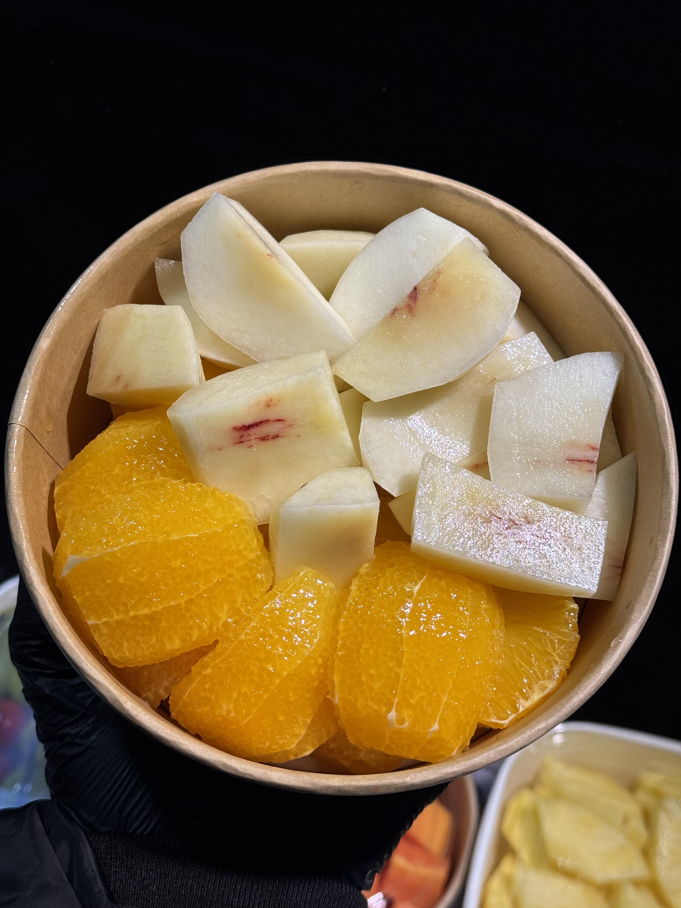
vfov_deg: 39.7
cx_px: 340
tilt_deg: -47.2
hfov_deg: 30.3
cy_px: 454
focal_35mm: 48
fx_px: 1259
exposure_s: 1/926
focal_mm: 6.76
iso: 64
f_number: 1.78
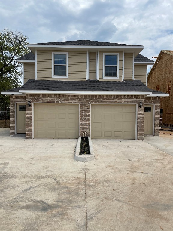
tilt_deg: -1.0
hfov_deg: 53.1
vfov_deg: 67.3
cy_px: 116
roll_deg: -0.2
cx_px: 86
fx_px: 173
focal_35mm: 26
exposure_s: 1/5128
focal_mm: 5.1
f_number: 1.6
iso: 32
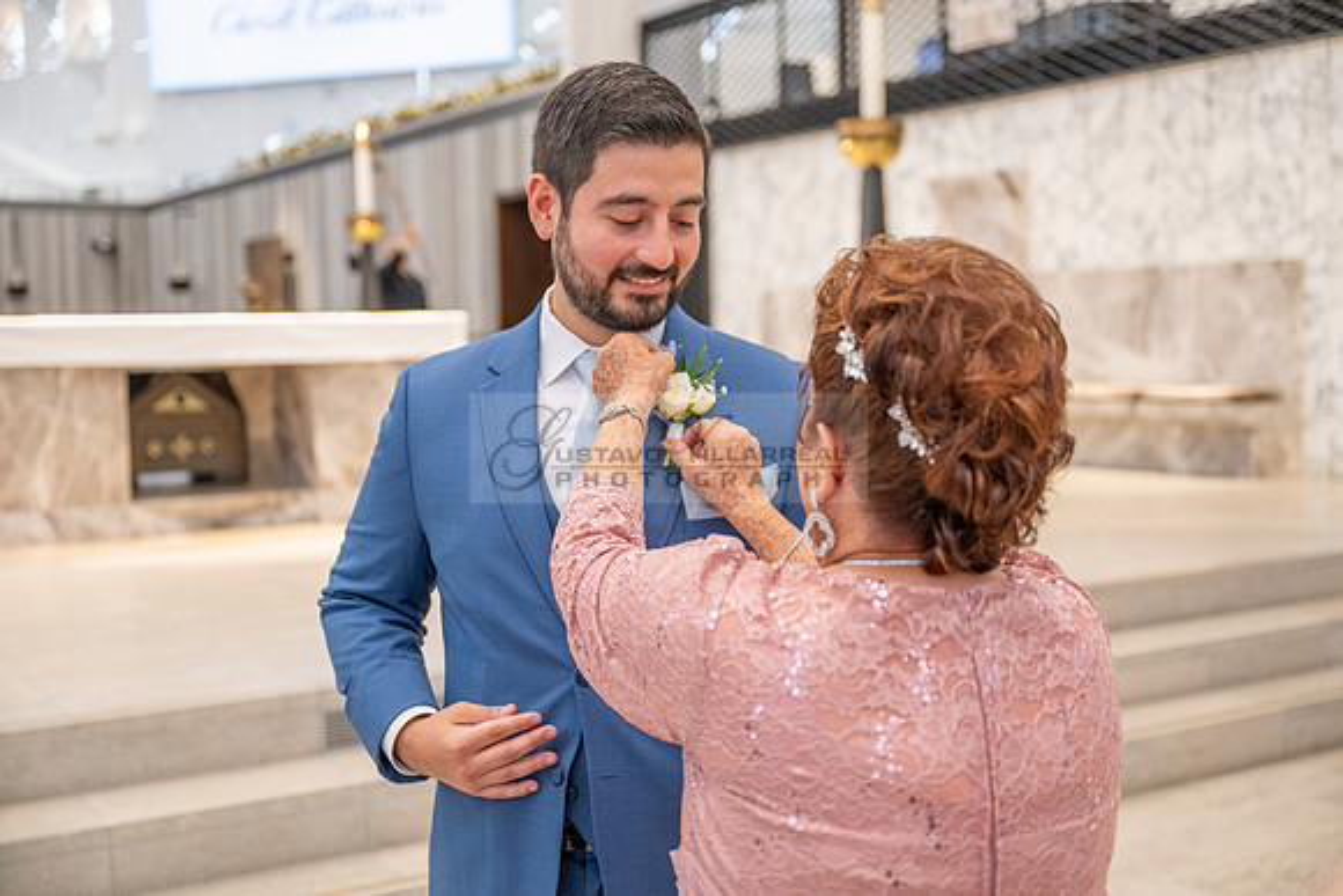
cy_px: 448
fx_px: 1642
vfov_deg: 30.5
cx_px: 672
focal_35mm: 44
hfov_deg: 44.5
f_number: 2.8
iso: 800
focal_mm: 44
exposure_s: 1/160
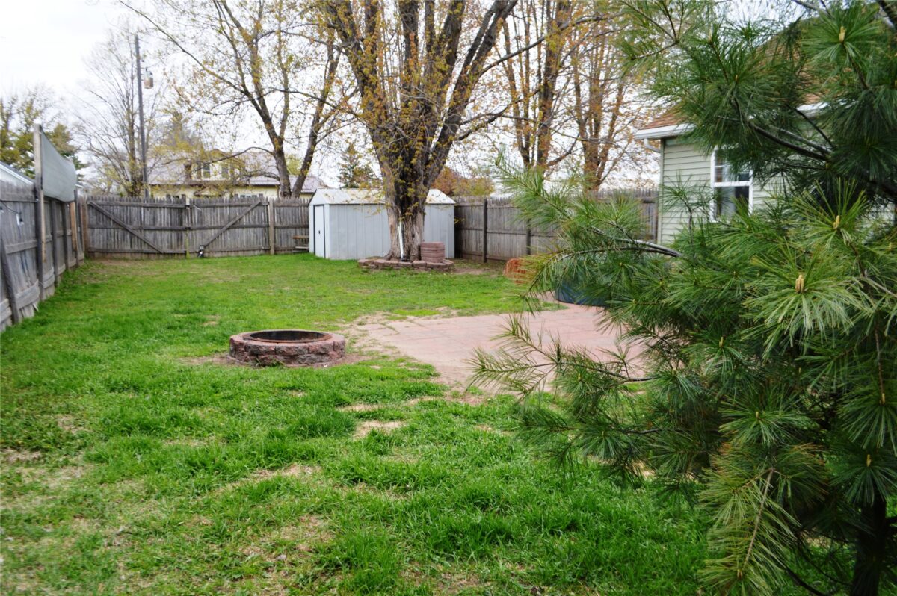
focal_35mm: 30
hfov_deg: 62.0
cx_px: 448
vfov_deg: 43.5
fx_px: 747
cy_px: 298
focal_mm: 20
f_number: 5.6
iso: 160
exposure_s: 1/125
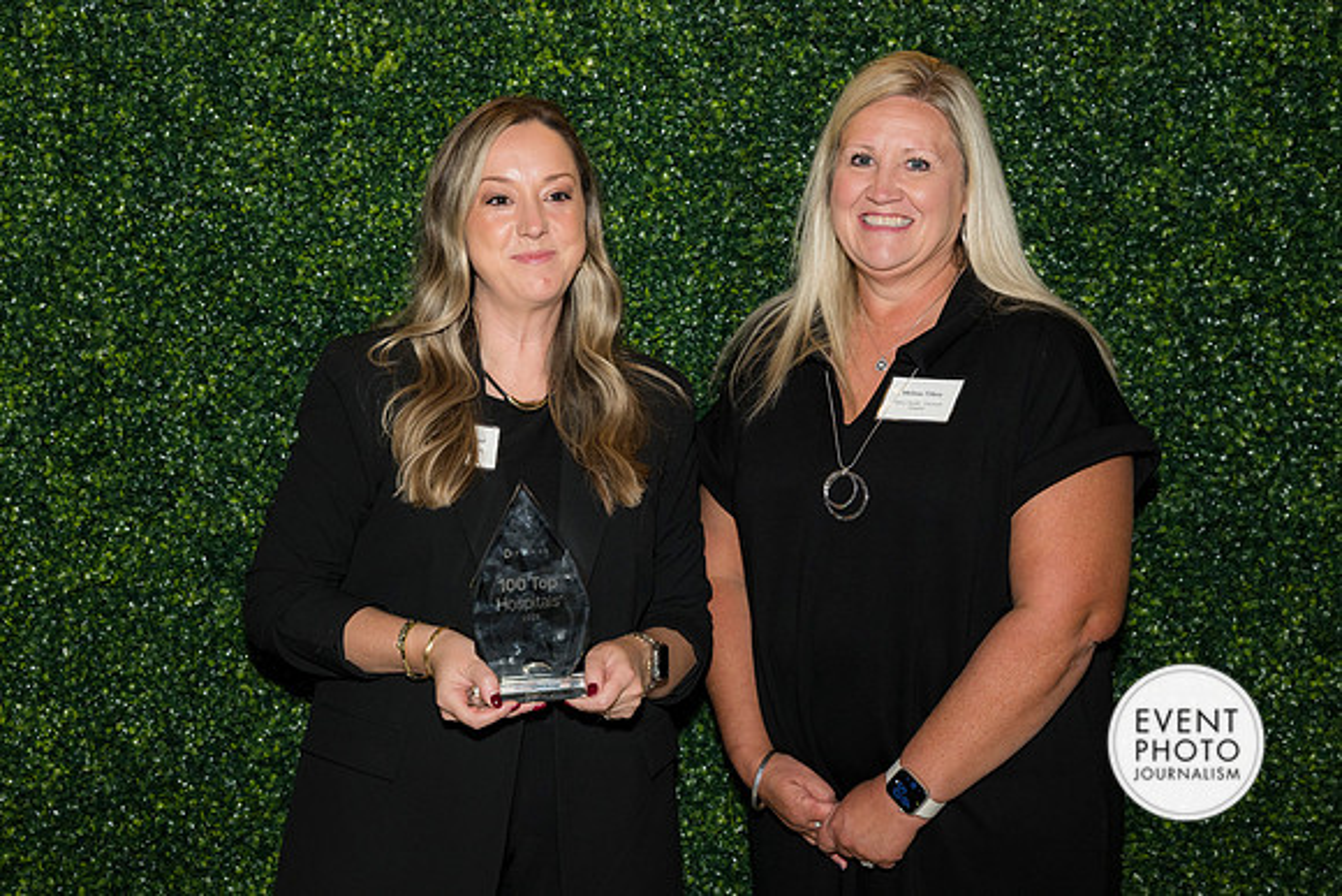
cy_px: 448
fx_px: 2312
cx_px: 671
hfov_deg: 32.4
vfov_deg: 21.9
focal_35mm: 62
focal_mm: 62
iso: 640
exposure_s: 1/160
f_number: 5
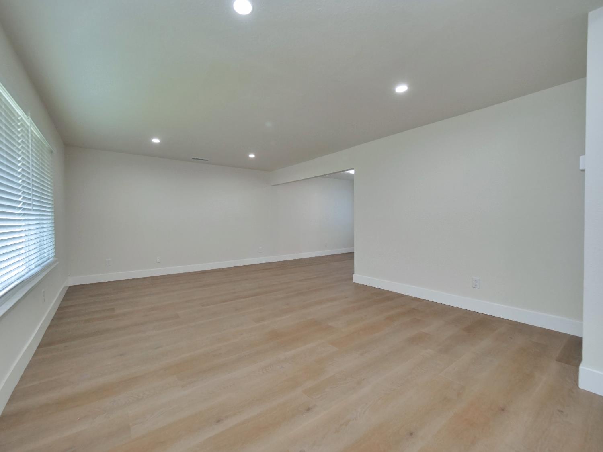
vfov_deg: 85.7
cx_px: 302
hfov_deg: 102.1
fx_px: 244
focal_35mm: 14
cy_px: 226
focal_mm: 7
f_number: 4.5
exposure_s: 1/160
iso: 800
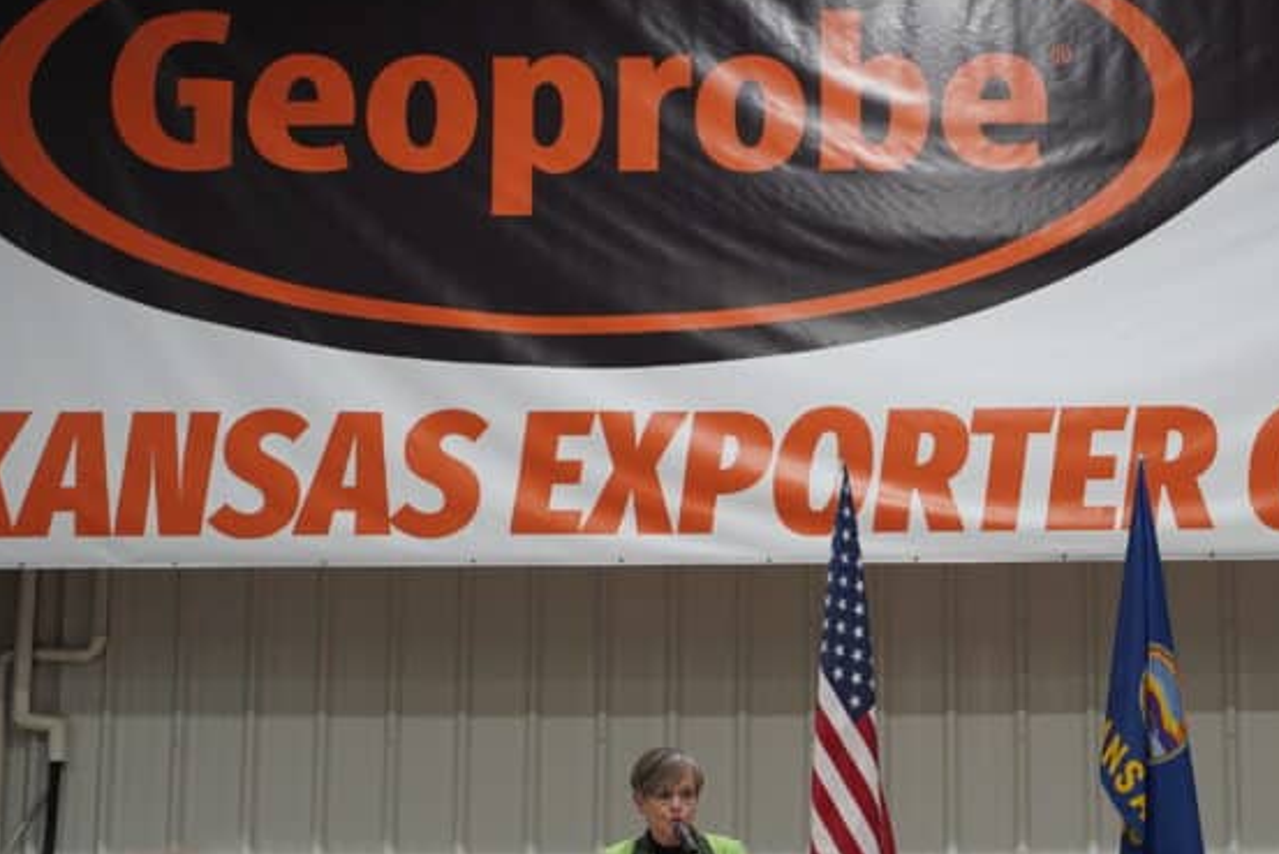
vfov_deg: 15.6
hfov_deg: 23.2
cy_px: 649
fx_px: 3092
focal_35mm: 87
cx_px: 939
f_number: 4
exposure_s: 1/160
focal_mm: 47
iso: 1600
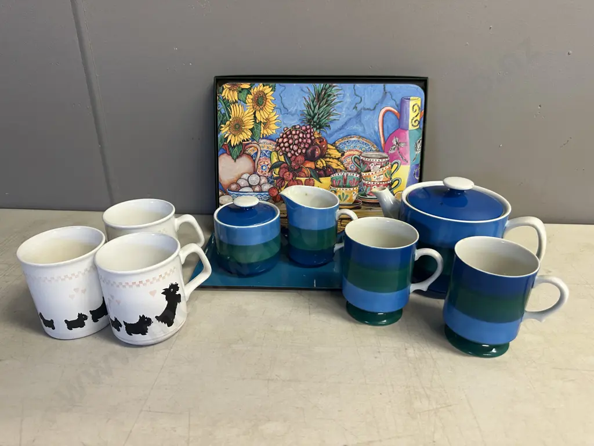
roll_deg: +0.1
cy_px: 223
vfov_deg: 56.8
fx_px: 412
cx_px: 297
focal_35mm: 24
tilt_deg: -24.4
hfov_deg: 71.6
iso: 160
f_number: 1.78
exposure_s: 1/100
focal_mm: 6.86
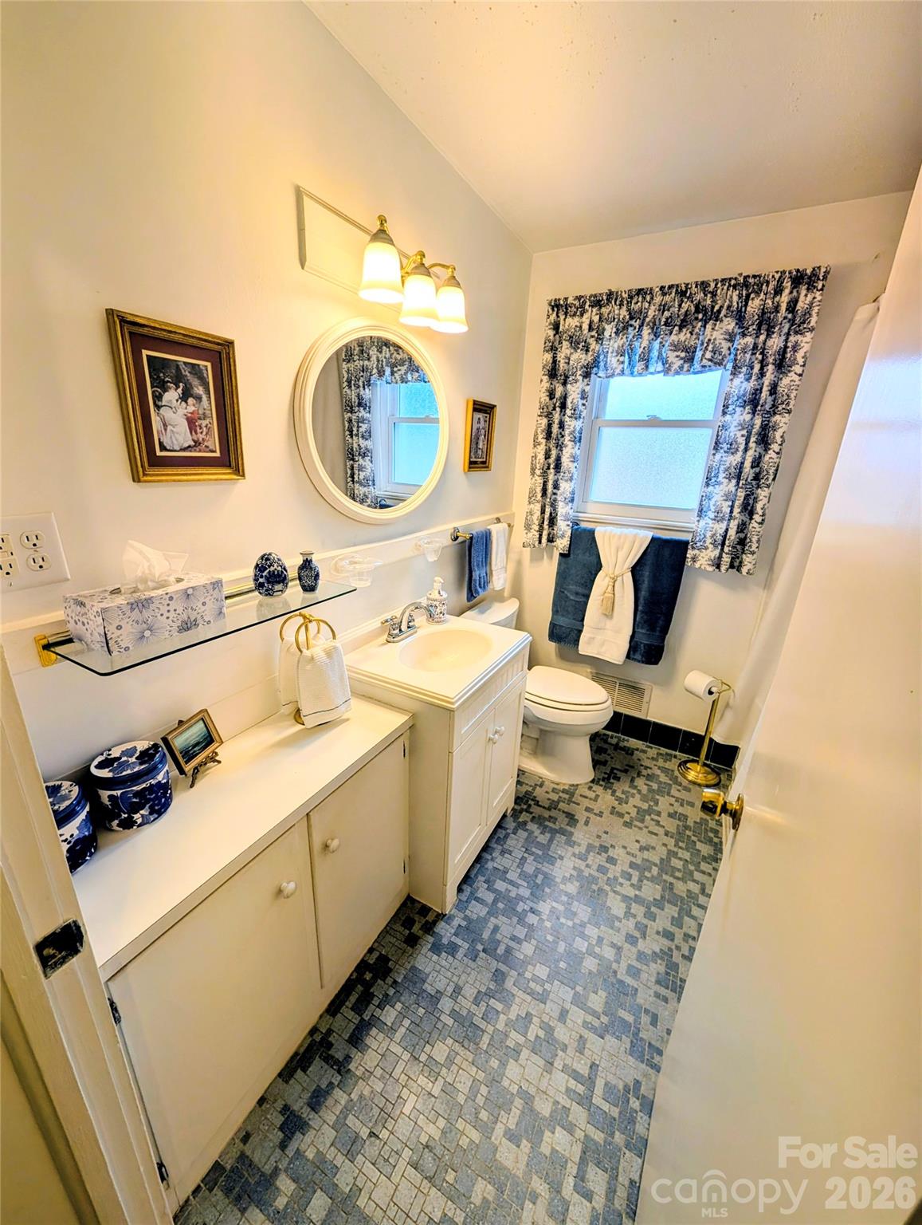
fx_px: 425
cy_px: 612
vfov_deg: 110.4
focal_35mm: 12
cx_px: 461
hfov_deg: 94.7
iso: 48
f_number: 1.7
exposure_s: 1/164
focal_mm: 2.02
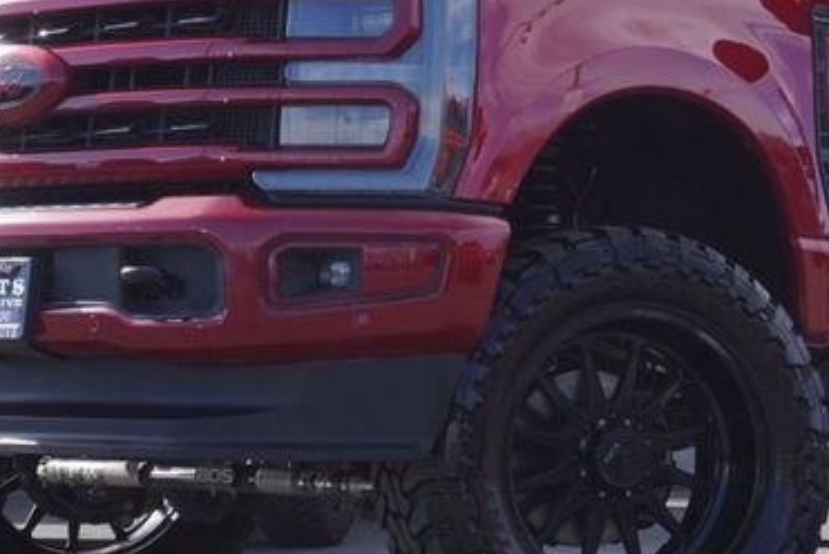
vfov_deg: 11.7
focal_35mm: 116
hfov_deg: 17.5
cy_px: 34
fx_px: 2673
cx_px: 668
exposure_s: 1/160
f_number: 8
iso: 100
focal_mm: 28
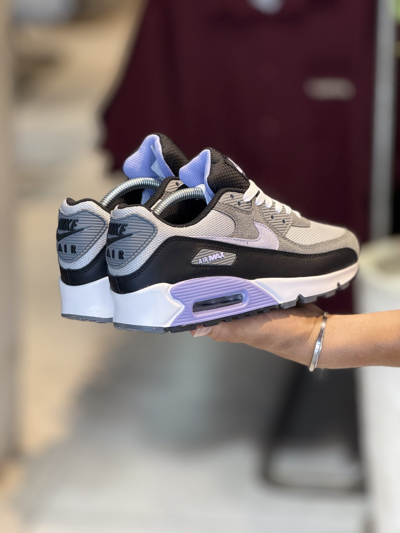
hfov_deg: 12.3
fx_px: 1849
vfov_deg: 16.4
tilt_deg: -16.0
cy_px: 266
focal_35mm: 120
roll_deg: -0.5
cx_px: 200
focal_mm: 15.66
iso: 160
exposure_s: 1/100
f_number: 2.8
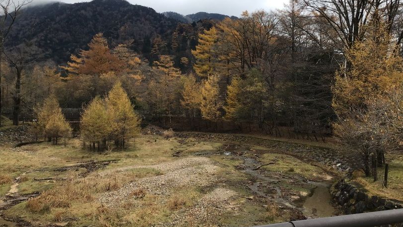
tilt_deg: +3.8
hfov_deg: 58.0
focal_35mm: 34
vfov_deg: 34.6
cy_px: 95
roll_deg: +0.2
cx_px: 202
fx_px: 363
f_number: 2.4
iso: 25
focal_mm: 3.3
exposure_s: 1/440
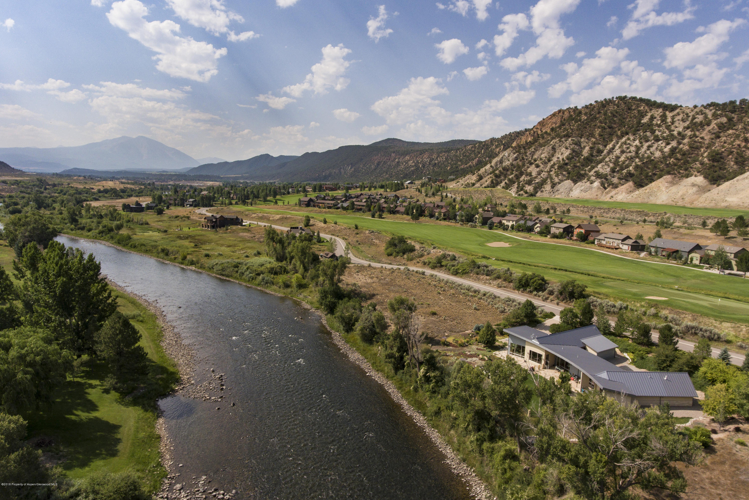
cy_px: 250
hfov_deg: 58.7
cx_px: 374
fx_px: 666
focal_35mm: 32
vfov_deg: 41.1
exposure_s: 1/125
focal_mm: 32
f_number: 7.1
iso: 125
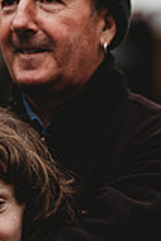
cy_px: 185
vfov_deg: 5.4
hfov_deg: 3.6
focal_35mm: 379
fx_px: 2537
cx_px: 50
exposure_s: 1/200
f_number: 2.8
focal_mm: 135
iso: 100
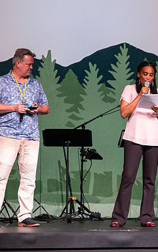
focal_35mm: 235
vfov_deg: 8.9
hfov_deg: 5.6
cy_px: 126
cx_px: 126
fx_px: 1617
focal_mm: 102.2
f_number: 2.8
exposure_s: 1/150
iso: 1250
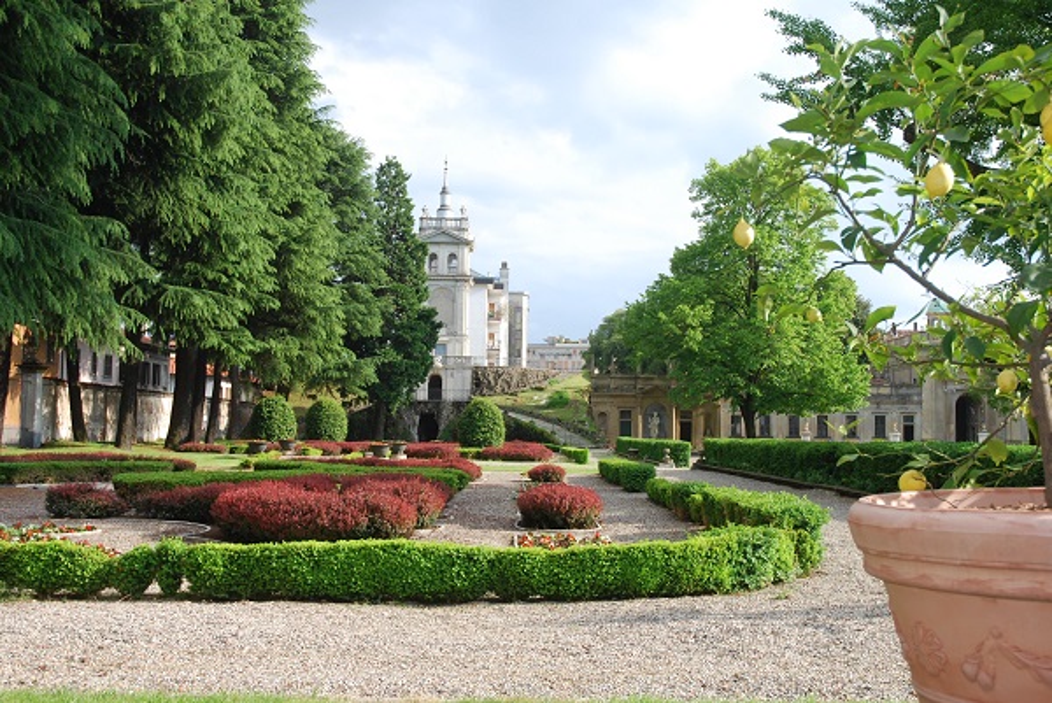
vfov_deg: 35.5
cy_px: 352
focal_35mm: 38
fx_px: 1097
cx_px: 526
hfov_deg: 51.3
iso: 100
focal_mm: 25
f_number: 5
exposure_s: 1/200
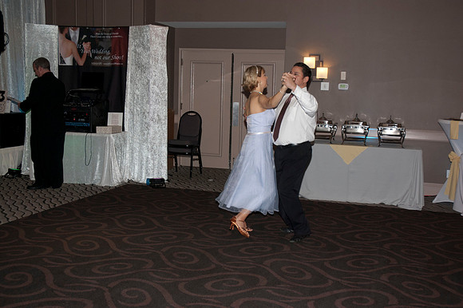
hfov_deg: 45.0
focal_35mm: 44
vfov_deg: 30.8
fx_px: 559
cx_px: 232
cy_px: 154
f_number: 5.6
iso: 400
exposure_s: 1/160
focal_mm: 29
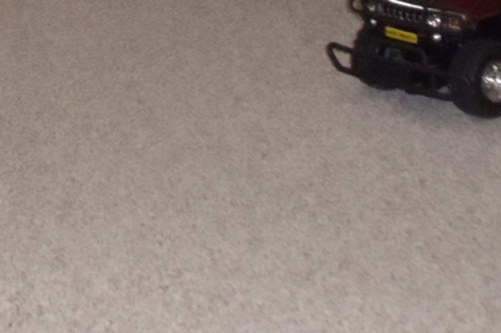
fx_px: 2434
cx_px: -178
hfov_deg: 11.4
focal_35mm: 175
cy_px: -349
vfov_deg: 7.5
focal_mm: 6
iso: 400
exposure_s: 1/30
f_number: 3.5
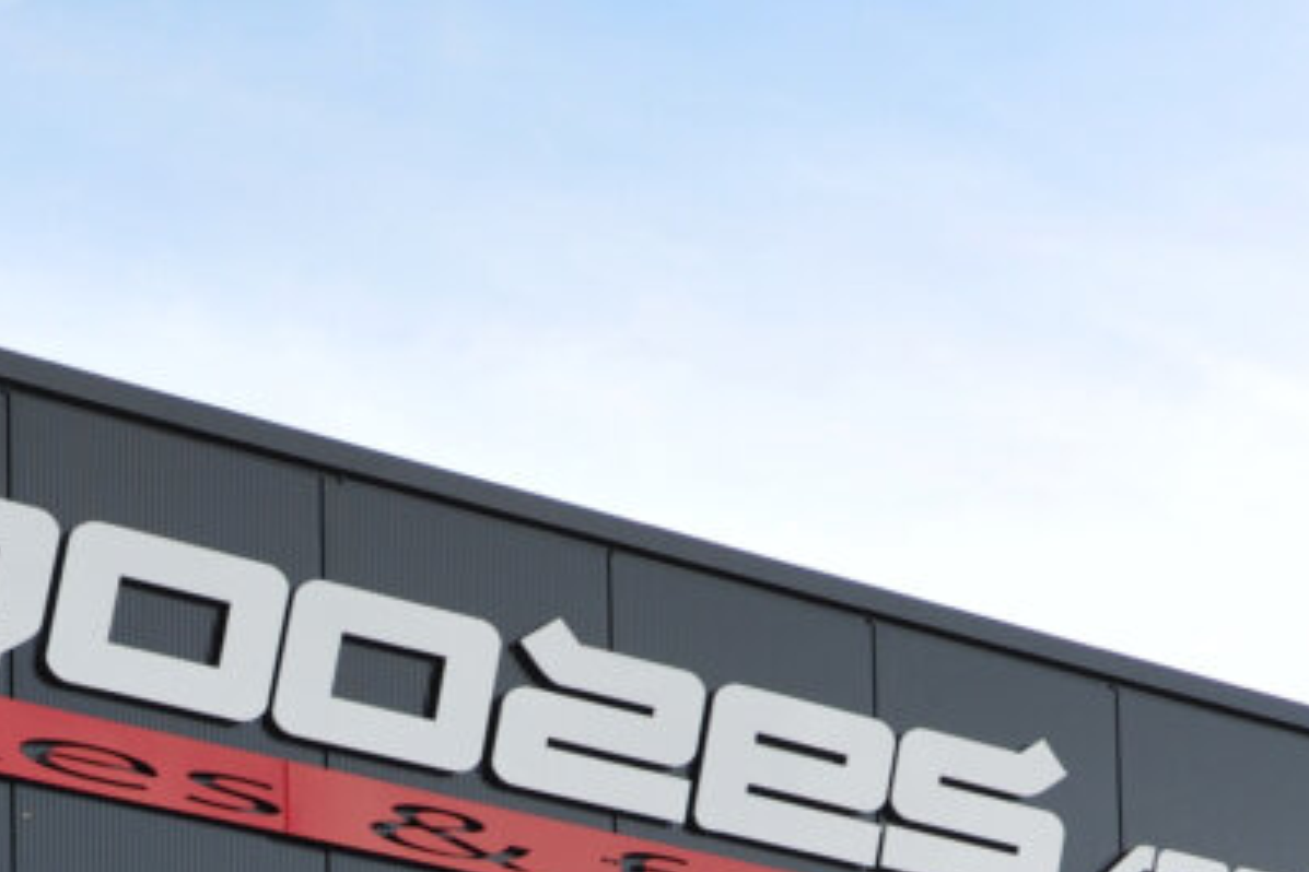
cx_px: 390
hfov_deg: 14.6
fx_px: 5090
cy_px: 1754
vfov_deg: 9.2
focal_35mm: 140
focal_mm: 31
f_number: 6.3
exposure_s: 1/640
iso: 200
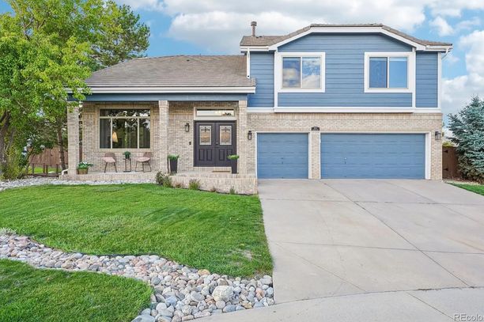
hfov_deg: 74.4
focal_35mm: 24
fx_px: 319
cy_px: 155
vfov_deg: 53.6
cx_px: 251
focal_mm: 22.7
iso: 160
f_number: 8
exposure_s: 1/30
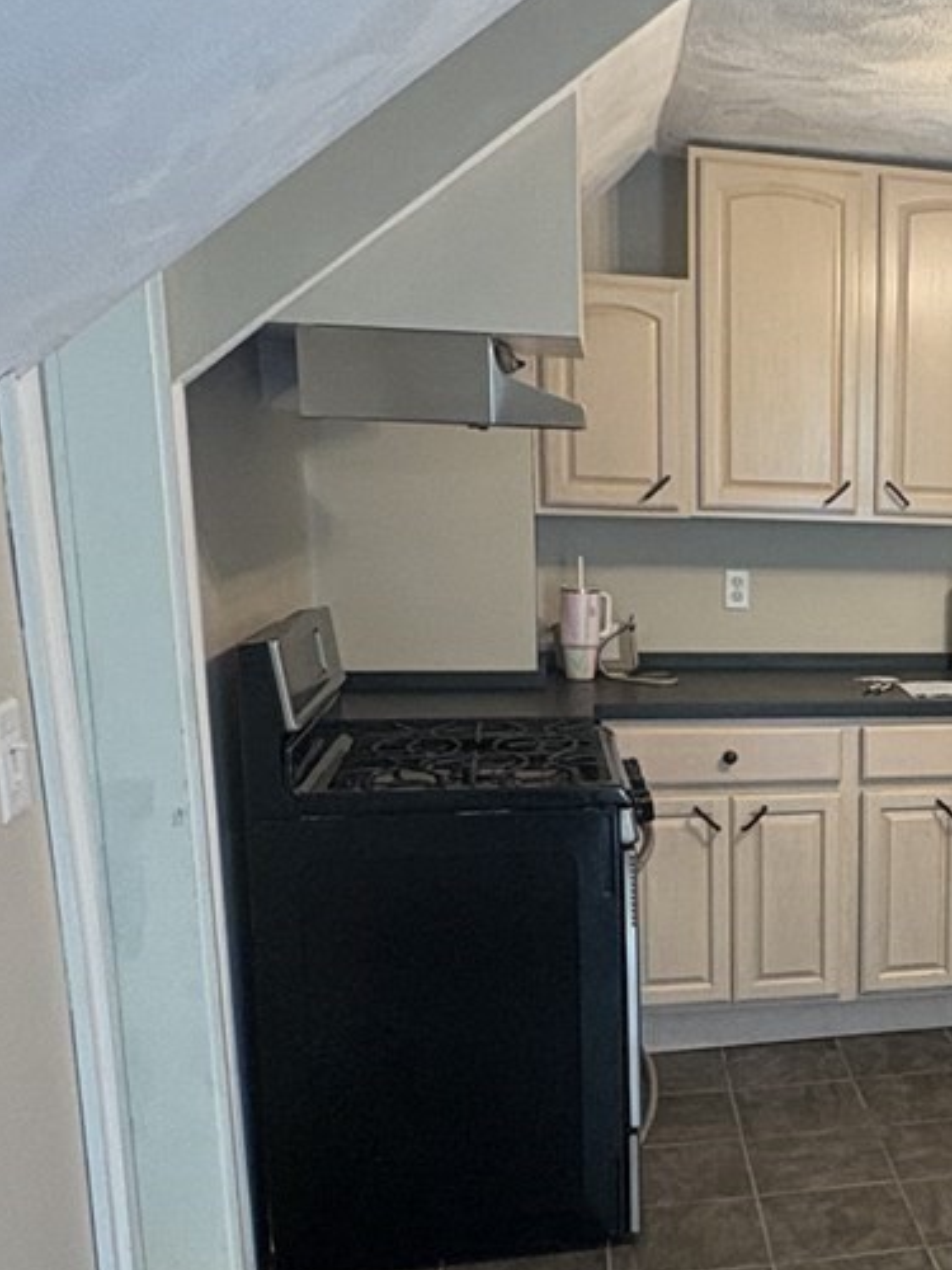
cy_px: 759
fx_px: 1577
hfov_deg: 29.7
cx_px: 1084
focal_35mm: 43
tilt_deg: -9.4
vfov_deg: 43.6
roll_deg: -3.5
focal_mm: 2.22
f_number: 2.2
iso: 250
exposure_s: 1/60
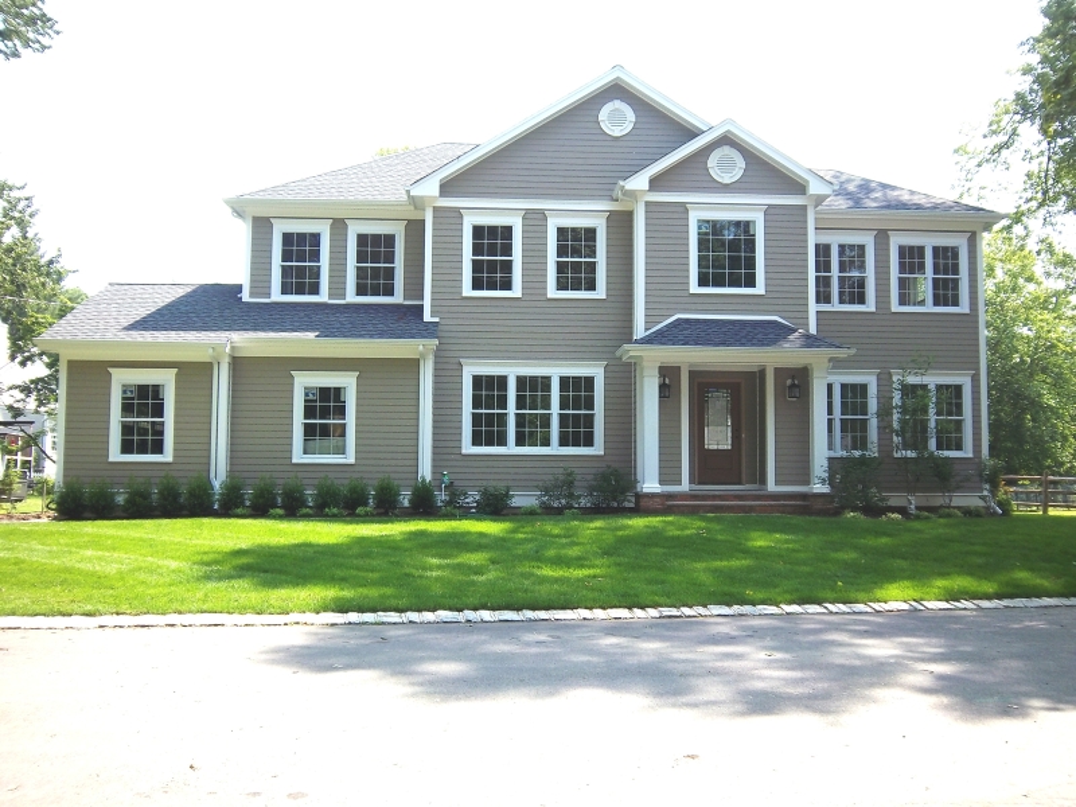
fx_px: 1088
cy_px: 404
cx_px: 538
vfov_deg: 40.7
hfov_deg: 52.6
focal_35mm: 35
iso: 64
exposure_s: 1/250
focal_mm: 6.2
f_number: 3.8
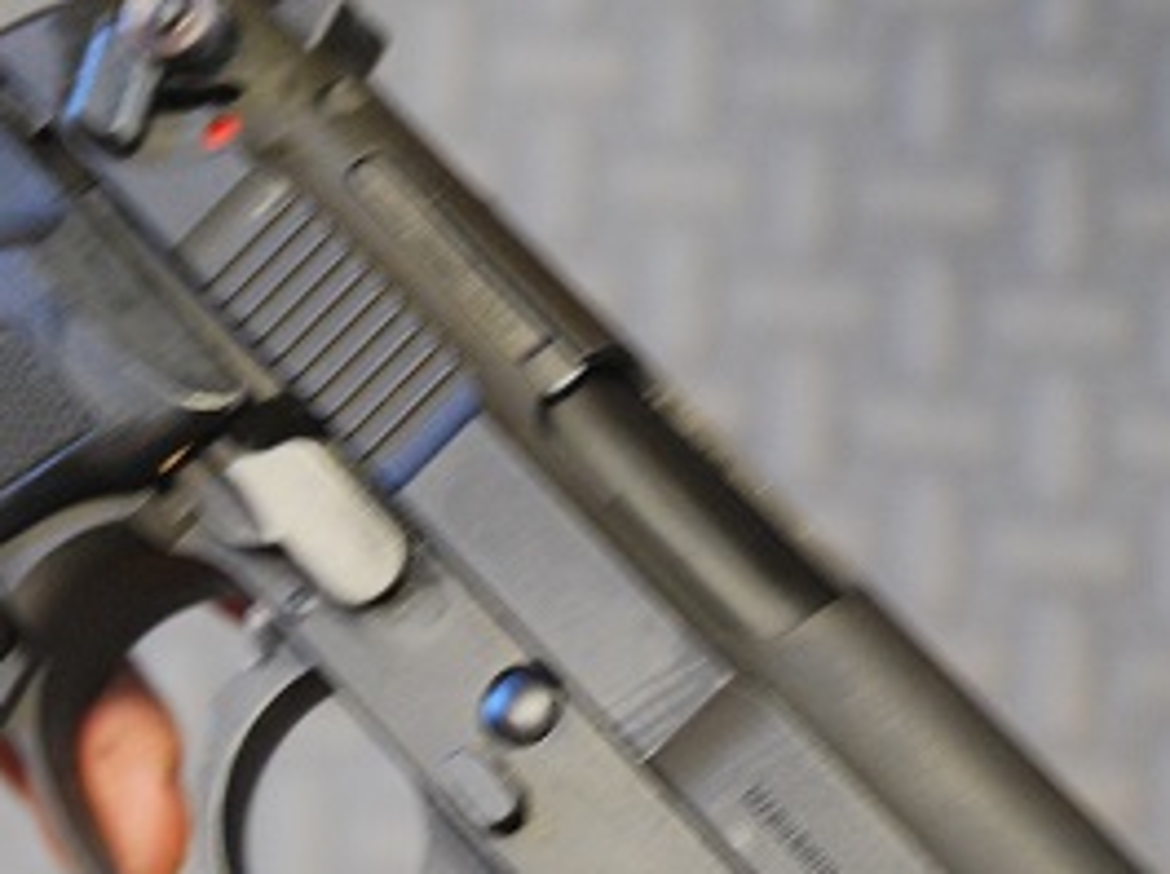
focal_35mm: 144
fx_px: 4861
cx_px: 155
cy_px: 806
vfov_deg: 10.2
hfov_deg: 13.6
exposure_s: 1/30
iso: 1100
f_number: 4.5
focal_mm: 44
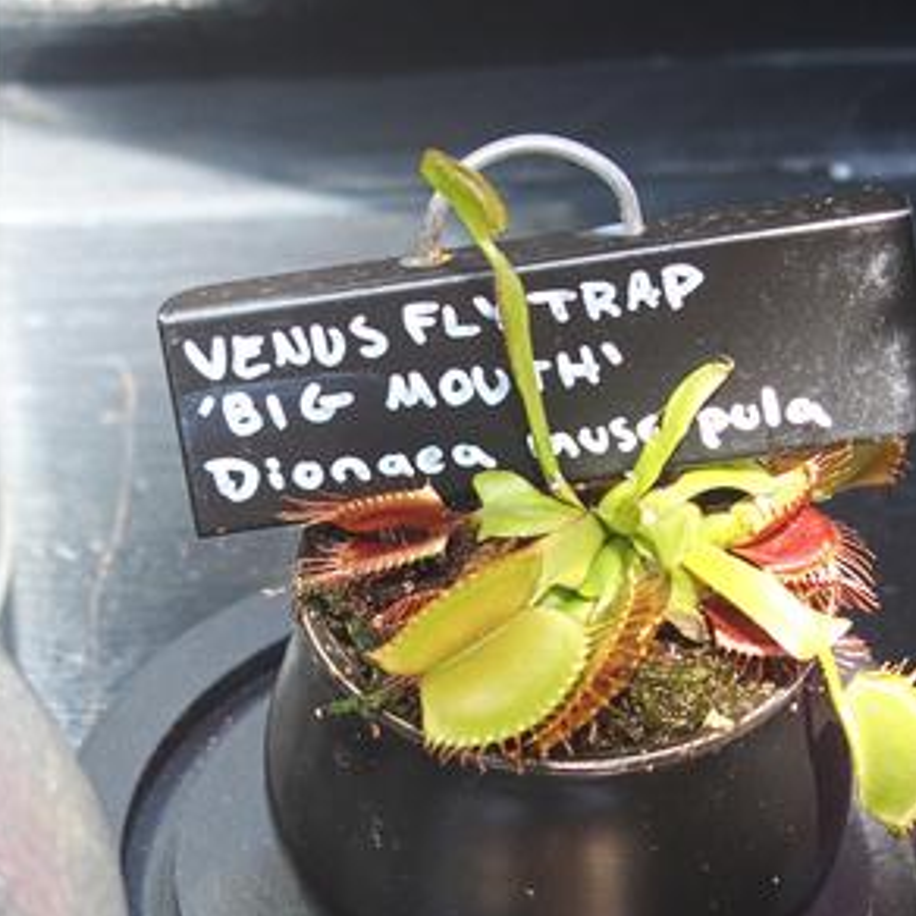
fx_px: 4491
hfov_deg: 11.6
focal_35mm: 150
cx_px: 452
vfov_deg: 11.6
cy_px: 449
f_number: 2.8
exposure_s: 1/125
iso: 320
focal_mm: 26.2
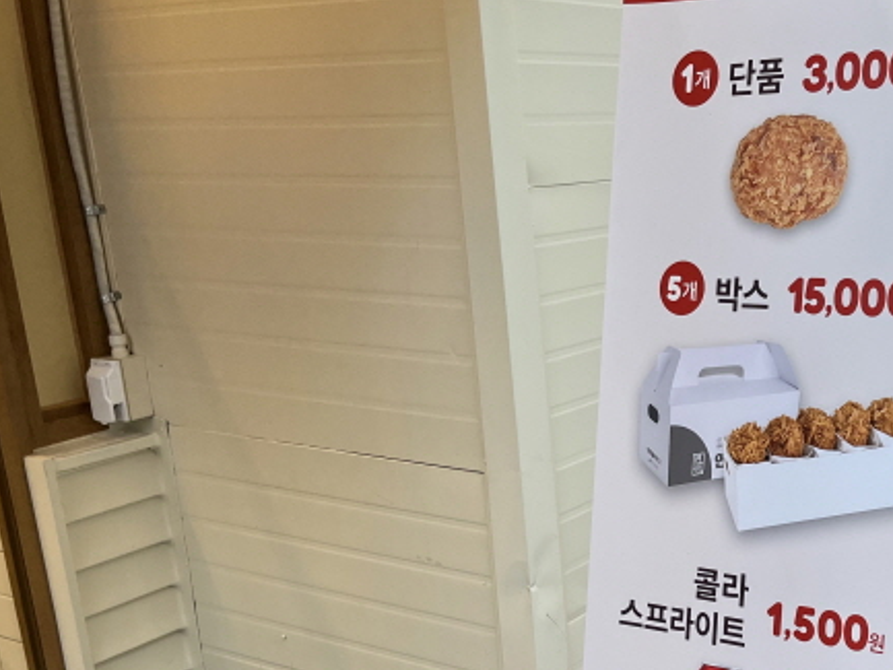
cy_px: 462
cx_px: 753
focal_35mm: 48
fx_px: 1239
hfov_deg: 37.7
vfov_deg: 30.0
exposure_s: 1/120
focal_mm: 5.1
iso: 64
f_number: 1.6
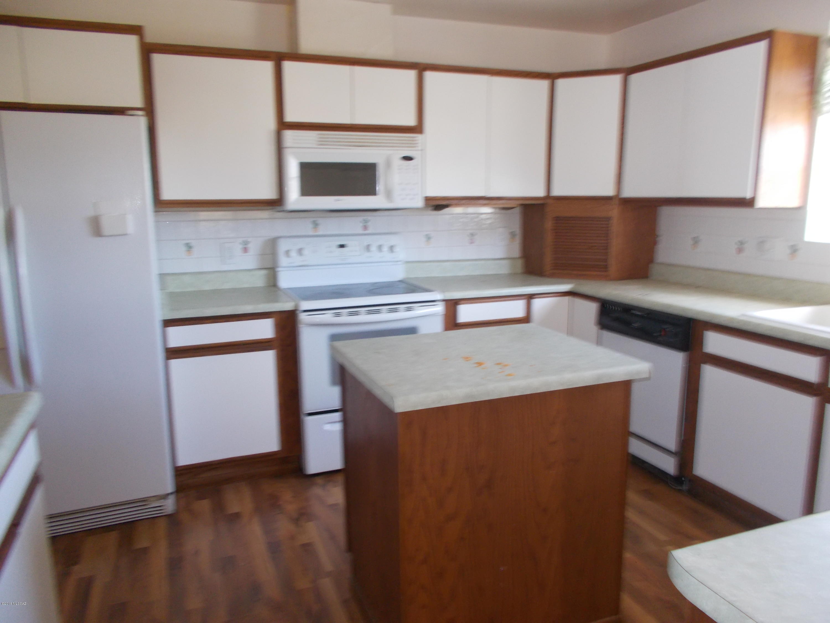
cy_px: 312
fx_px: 623
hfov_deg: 67.3
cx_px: 415
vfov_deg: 53.1
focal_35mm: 26
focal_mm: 4.6
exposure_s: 1/25
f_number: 3.2
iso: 200
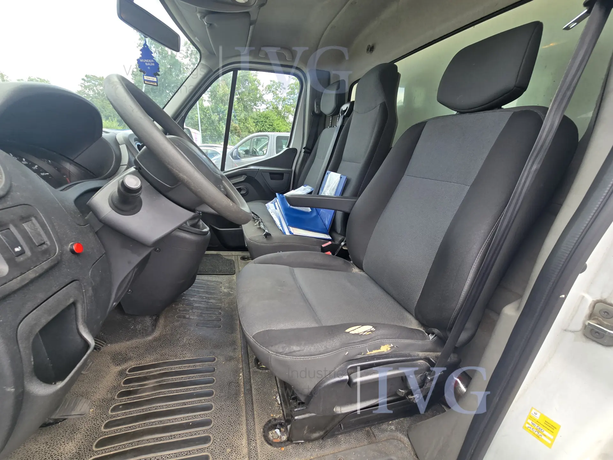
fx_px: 230
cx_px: 306
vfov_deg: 89.9
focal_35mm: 13
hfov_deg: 106.2
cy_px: 230
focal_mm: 2.2
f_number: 2.2
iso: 50
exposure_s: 1/155
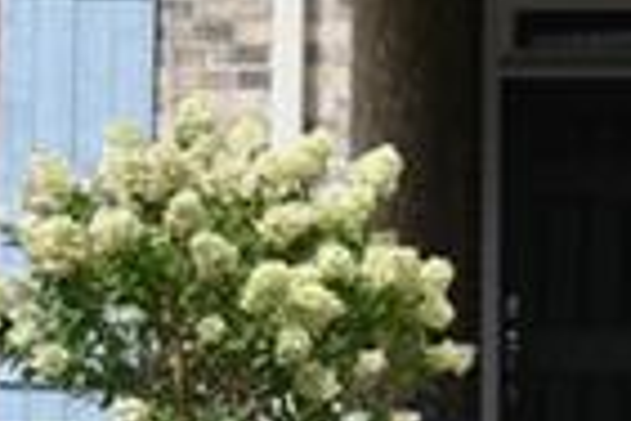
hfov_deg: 7.6
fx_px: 4715
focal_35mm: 269
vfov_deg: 5.1
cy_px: -125
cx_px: 747
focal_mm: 25
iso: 100
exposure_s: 1/800
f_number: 4
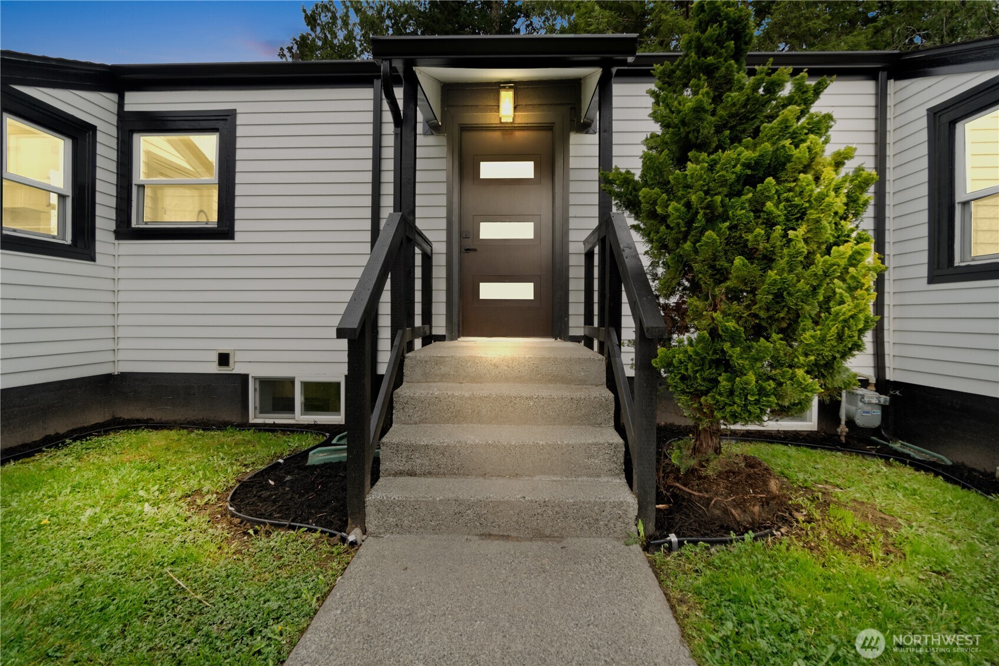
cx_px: 500
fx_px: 458
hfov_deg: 95.0
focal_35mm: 16
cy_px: 333
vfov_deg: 72.0
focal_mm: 11
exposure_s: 1/100
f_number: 10
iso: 250
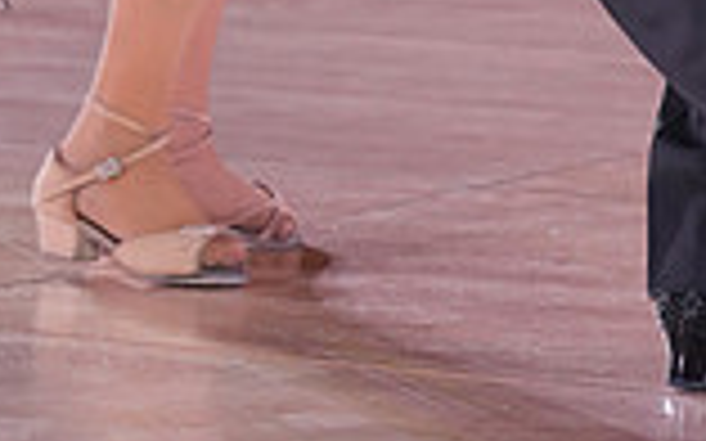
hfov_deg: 4.5
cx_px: 618
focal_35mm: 464
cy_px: -666
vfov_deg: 2.8
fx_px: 8925
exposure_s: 1/400
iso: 2000
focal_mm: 123
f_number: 4
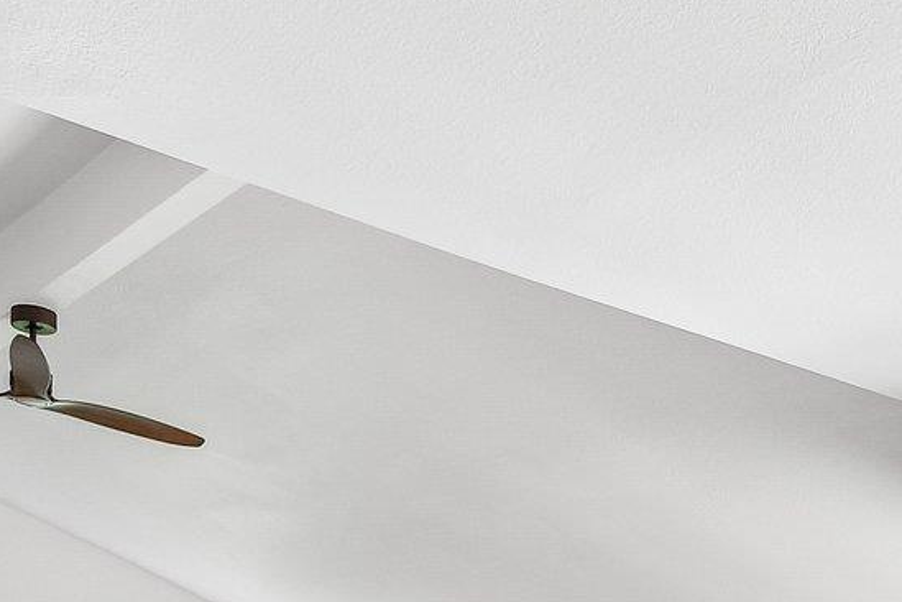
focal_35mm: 56
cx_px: 757
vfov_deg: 21.9
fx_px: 1403
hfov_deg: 34.2
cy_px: 769
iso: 400
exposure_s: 1/60
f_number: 8
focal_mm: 10
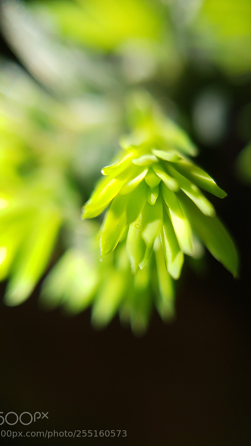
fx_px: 343
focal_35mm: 29
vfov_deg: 66.1
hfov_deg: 40.0
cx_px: 149
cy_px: 228
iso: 50
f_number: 1.5
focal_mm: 4.3
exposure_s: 1/744
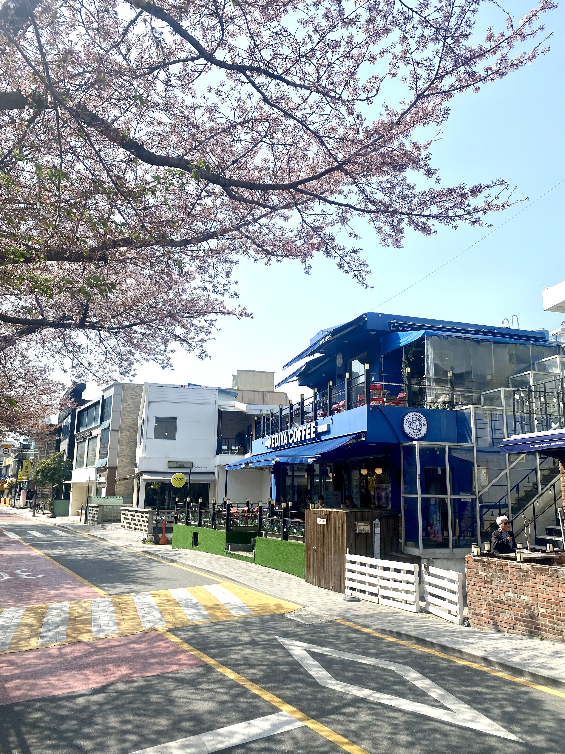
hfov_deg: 53.1
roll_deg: -1.3
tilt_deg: +10.9
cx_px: 282
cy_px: 377
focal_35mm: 26
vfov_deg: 67.3
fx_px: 566
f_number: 1.8
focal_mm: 4.25
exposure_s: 1/3125
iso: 32
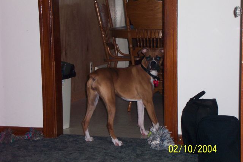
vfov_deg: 16.9
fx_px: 547
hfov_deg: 25.1
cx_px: 122
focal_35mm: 81
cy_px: 81
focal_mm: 16.4
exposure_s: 1/60
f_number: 4
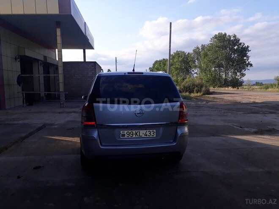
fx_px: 218
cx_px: 140
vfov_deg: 51.4
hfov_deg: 65.3
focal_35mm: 27
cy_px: 104
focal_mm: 3.6
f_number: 1.9
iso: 40
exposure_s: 1/888
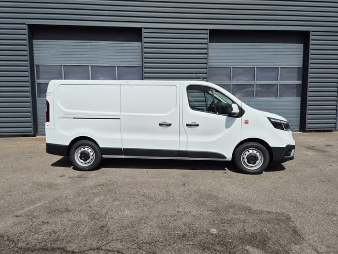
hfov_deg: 73.9
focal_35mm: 23
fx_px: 225
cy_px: 127
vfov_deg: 58.9
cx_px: 169
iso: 25
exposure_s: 1/4096
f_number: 1.8
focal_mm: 5.4
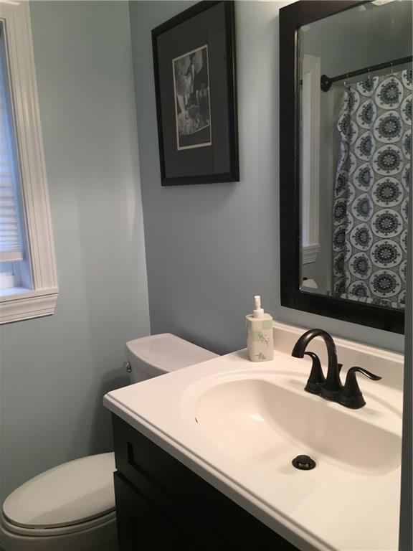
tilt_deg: -9.9
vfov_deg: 61.7
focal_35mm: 29
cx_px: 206
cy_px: 276
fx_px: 461
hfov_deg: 48.2
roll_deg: +2.7
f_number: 2.2
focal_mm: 4.15
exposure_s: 1/30
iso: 64
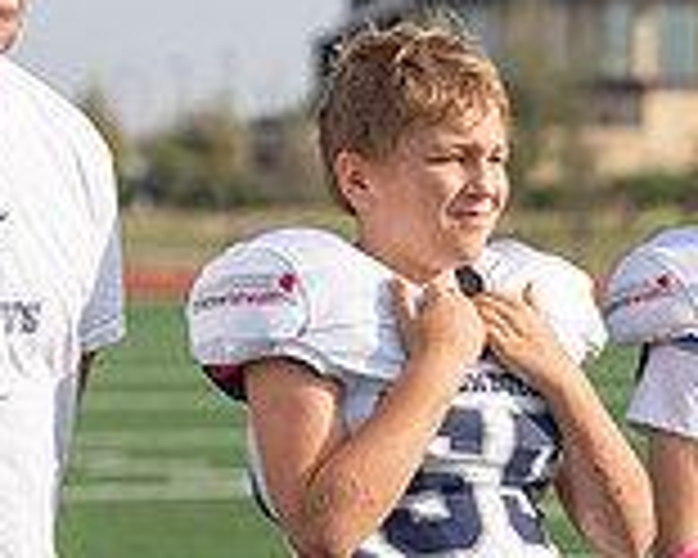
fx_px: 5227
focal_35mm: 253
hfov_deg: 7.6
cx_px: 635
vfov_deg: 6.1
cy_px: 452
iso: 100
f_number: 2.8
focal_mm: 70
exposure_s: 1/2000
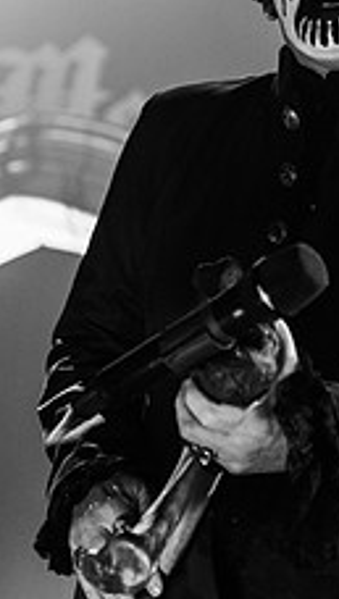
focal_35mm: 133
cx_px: 234
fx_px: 2116
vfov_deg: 16.0
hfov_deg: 9.2
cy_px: 146
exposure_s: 1/320
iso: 2000
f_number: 3.2
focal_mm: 50
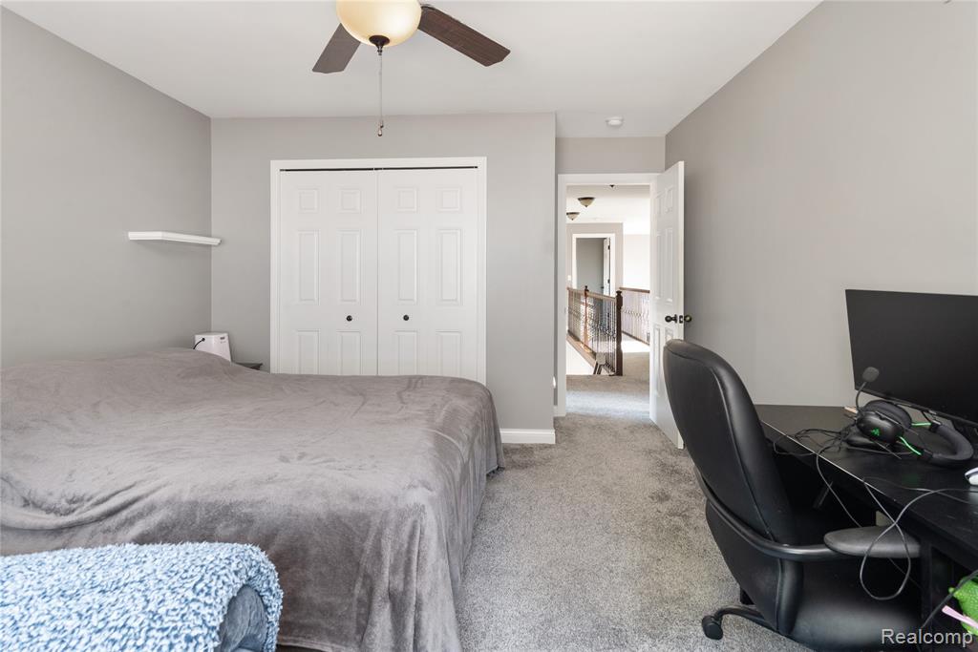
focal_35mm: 17
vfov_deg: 70.5
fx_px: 462
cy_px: 326
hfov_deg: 93.3
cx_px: 489
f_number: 9
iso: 400
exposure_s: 1/1.25
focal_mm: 17
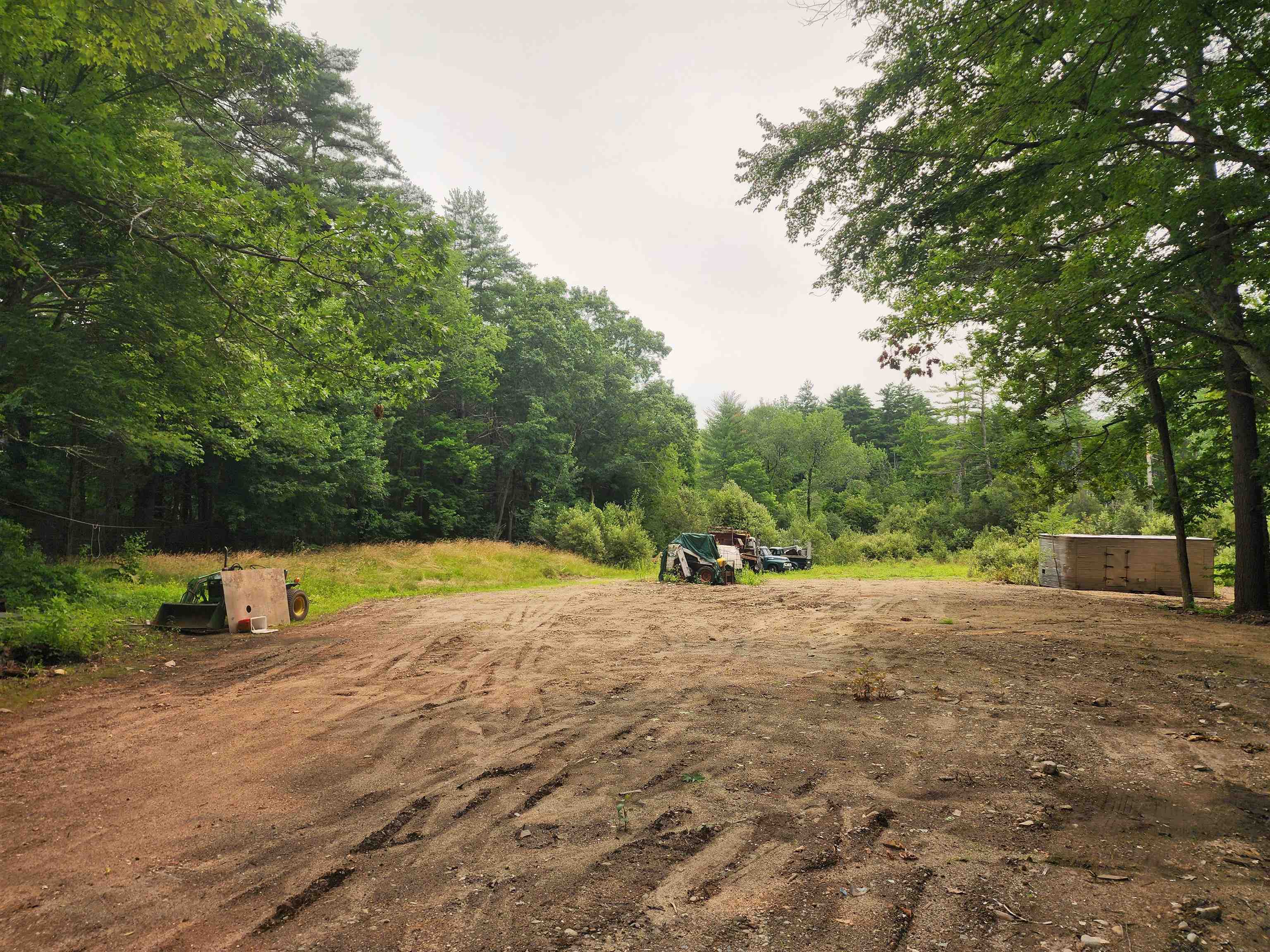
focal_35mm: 23
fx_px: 844
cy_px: 476
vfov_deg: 58.9
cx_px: 635
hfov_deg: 73.9
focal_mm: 6.4
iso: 12
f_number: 1.8
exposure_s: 1/765
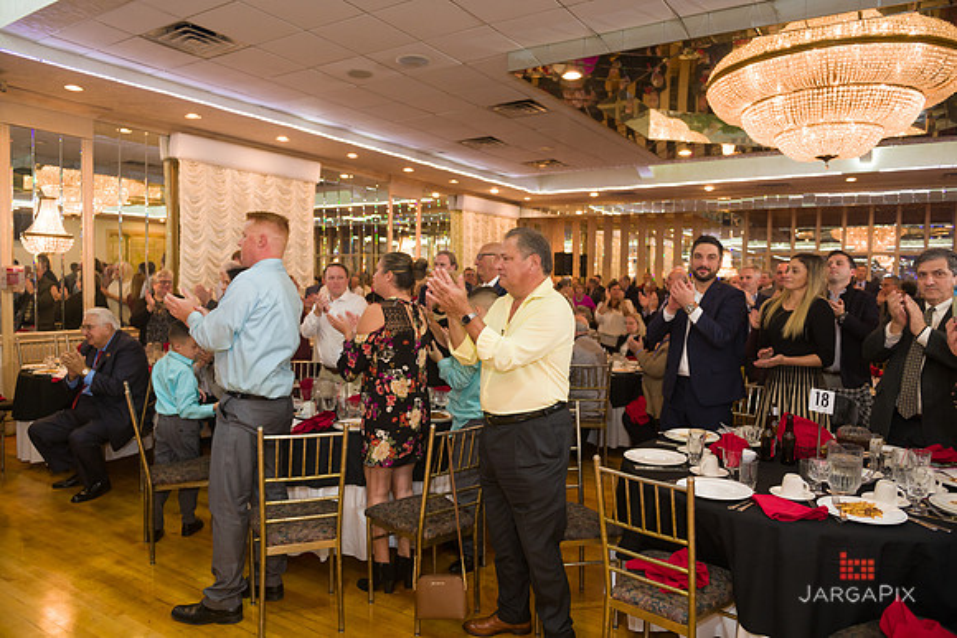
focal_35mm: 24
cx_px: 478
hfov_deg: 73.7
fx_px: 638
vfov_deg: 53.2
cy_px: 319
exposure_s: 1/125
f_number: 3.2
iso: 1000
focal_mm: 24
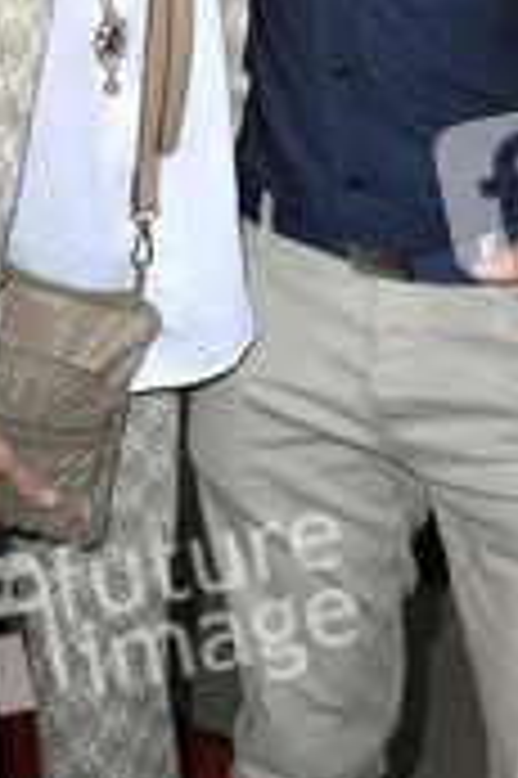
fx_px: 1795
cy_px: -54
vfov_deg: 23.2
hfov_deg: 16.4
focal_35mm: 83
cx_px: 257
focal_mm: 36
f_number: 5.6
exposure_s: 1/160
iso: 500
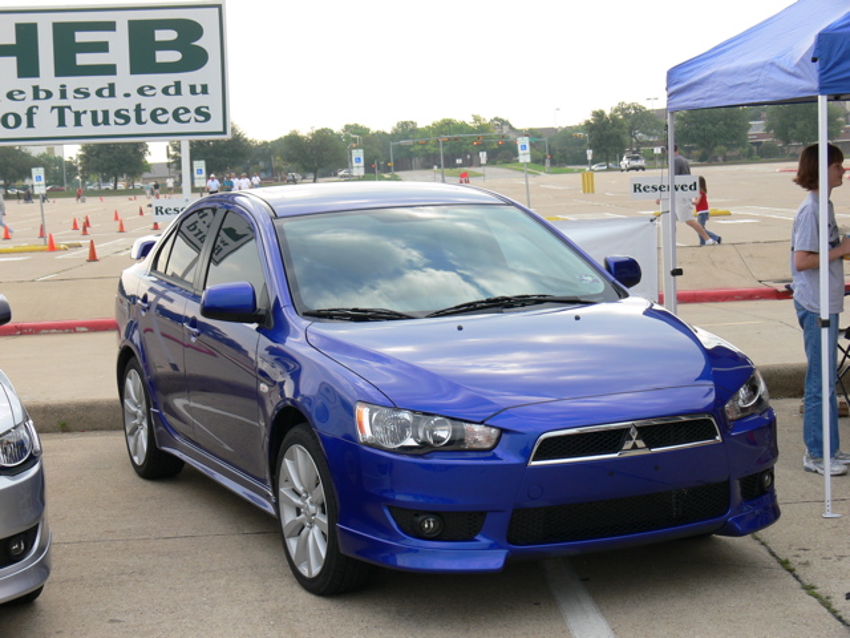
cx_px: 425
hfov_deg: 29.4
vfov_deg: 22.3
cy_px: 319
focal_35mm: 66
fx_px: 1621
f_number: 4.5
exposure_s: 1/100
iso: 80
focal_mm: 14
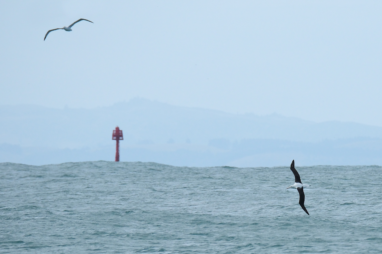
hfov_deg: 3.4
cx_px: 191
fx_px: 6366
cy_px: 127
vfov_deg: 2.3
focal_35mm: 600
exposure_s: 1/1400
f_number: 8
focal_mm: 400
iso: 640
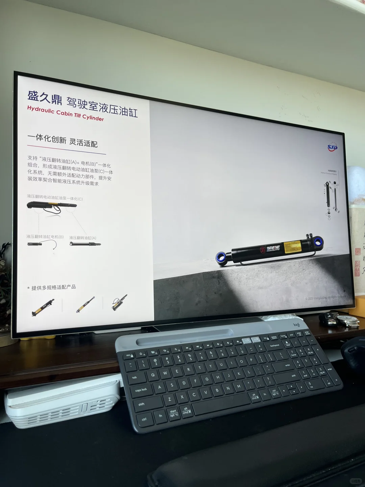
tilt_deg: -0.8
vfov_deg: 67.3
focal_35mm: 26
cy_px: 244
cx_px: 182
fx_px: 366
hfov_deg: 53.1
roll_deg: -0.1
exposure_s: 1/117
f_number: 1.6
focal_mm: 5.1
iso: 50
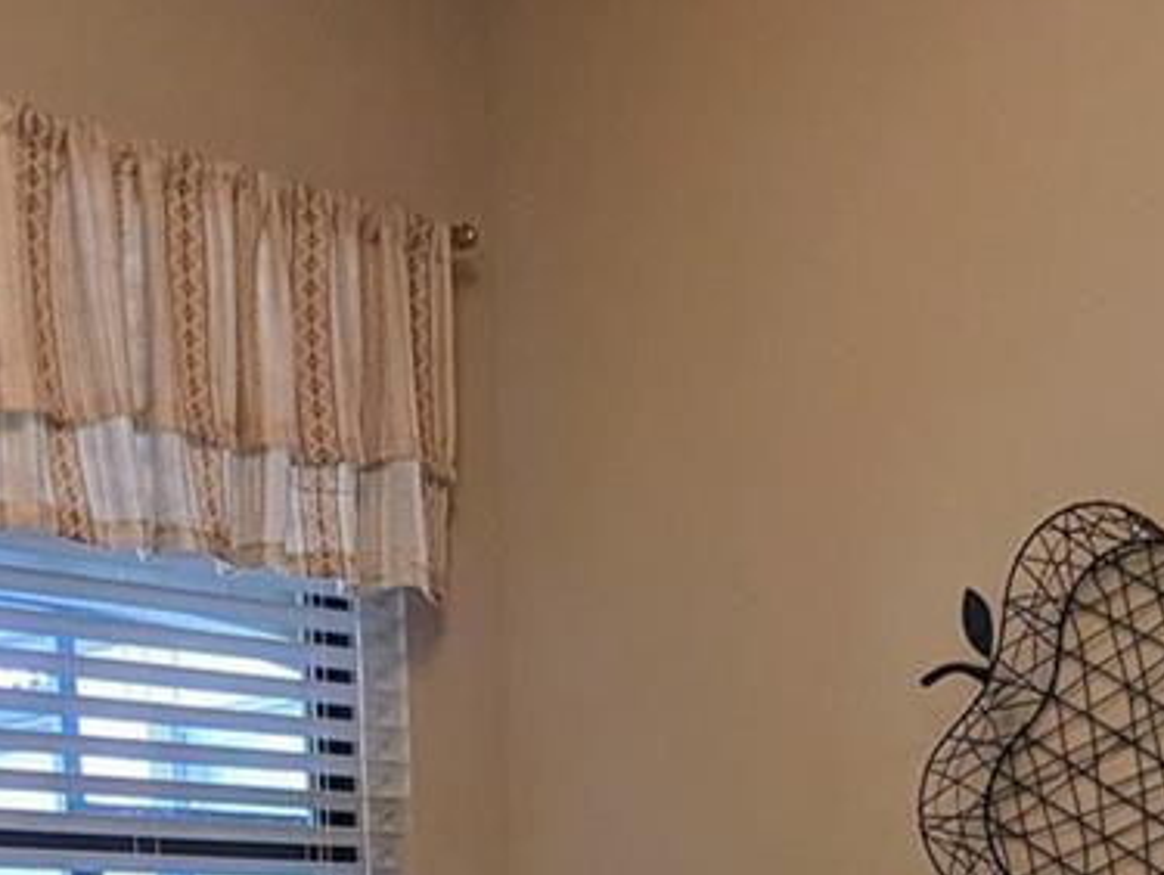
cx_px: 574
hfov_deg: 28.5
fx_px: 2289
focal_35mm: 68
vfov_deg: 18.2
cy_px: 1455
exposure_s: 1/24
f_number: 2.2
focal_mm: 2.35
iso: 105
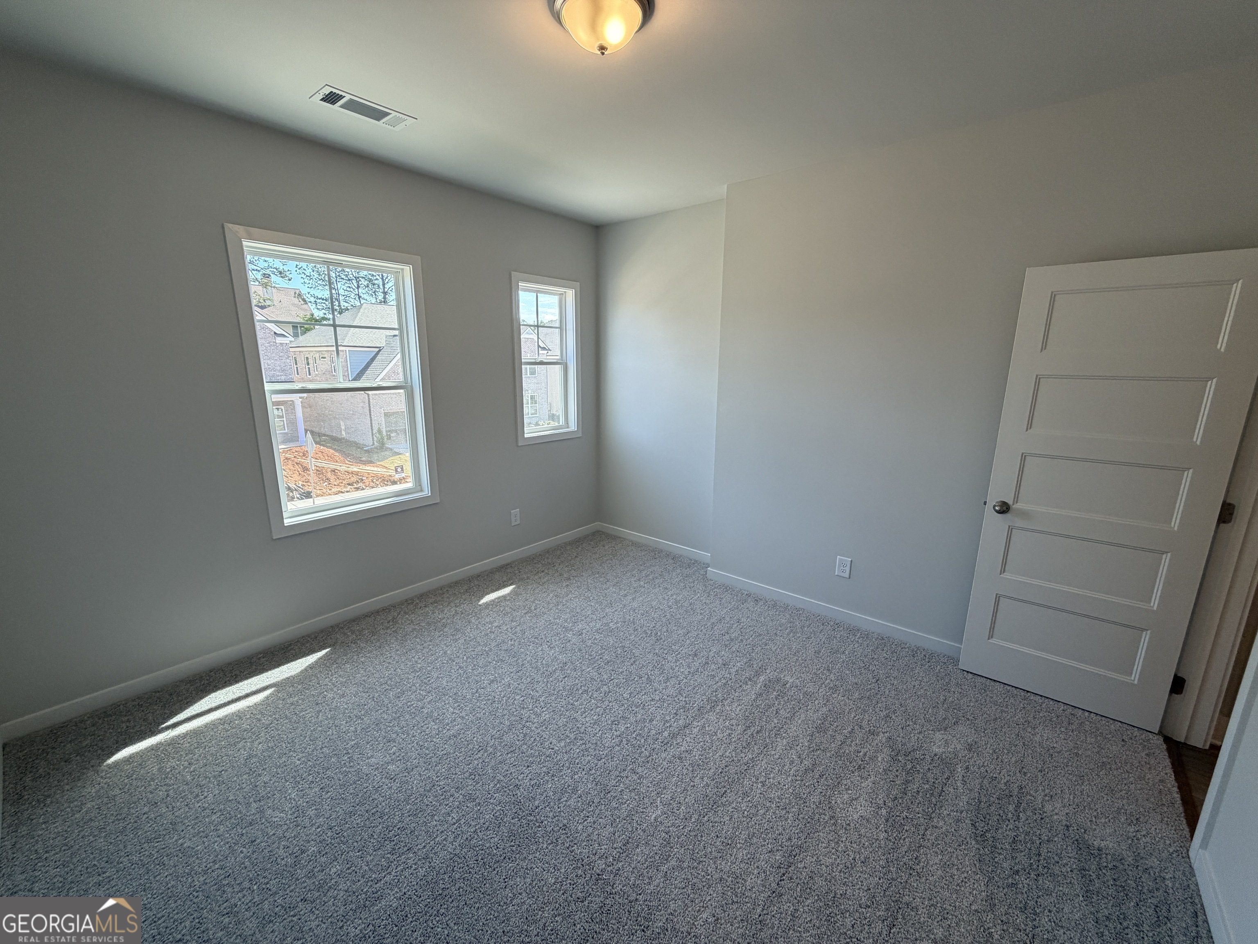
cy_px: 472
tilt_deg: -12.8
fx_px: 509
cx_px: 629
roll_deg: +0.4
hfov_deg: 102.1
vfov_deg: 85.7
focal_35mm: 14
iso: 125
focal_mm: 2.22
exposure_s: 1/120
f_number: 2.2
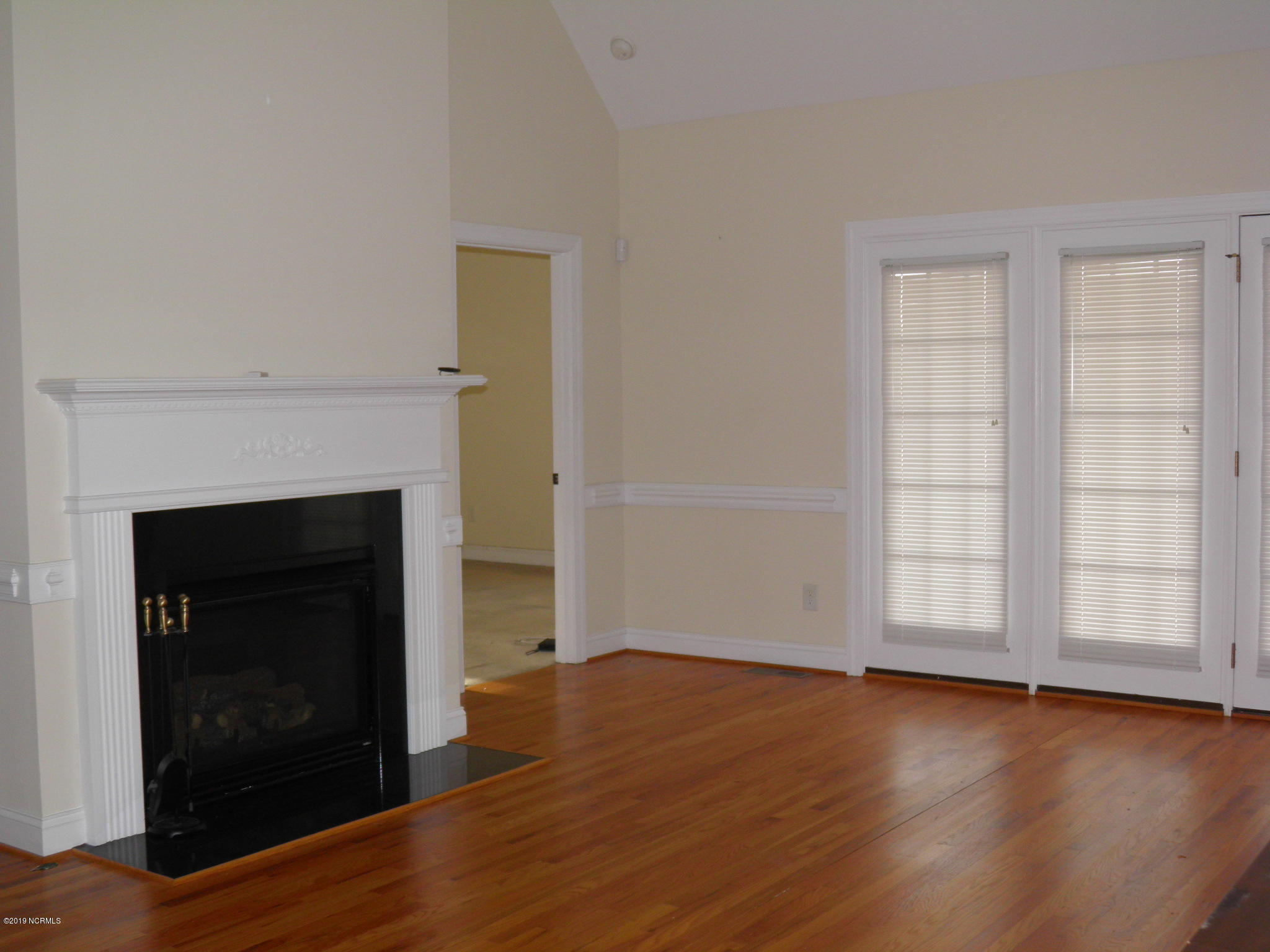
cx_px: 635
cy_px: 476
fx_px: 1431
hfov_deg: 47.9
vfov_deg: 36.8
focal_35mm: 39
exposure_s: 1/60
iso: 100
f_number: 3.2
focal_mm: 7.1
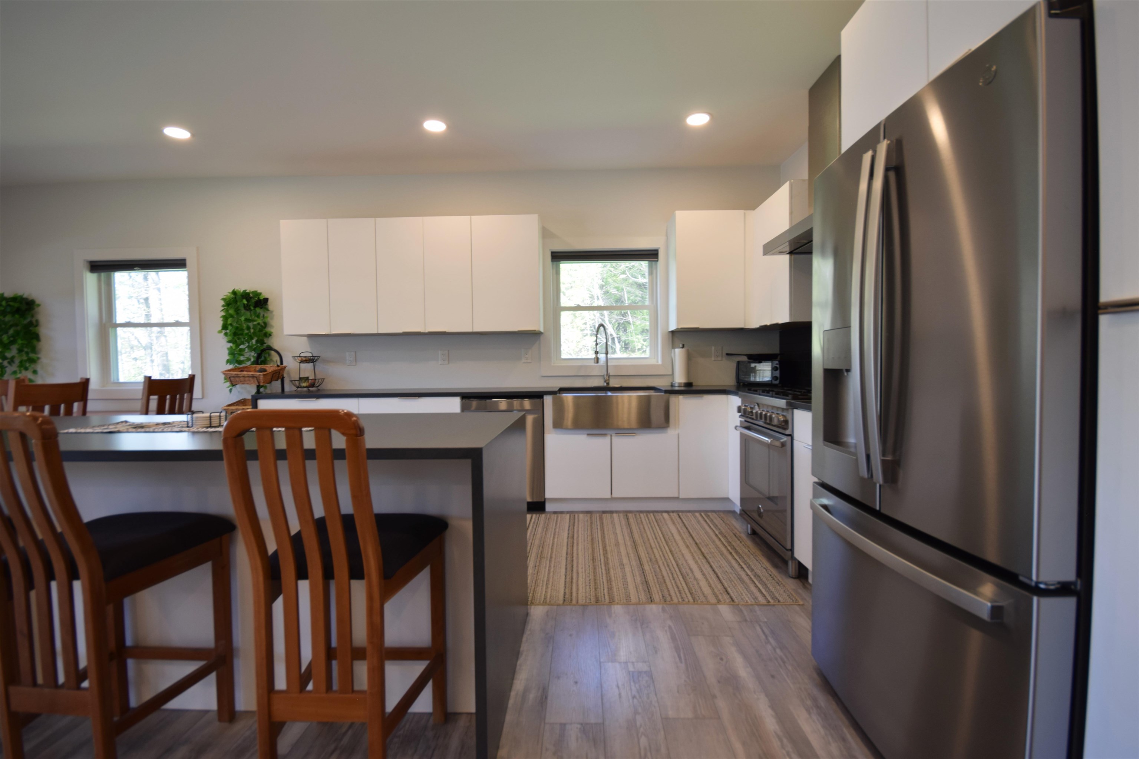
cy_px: 380
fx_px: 475
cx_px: 570
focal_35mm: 15
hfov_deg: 100.4
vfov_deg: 77.3
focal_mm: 10
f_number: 6.3
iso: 200
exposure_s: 1/20
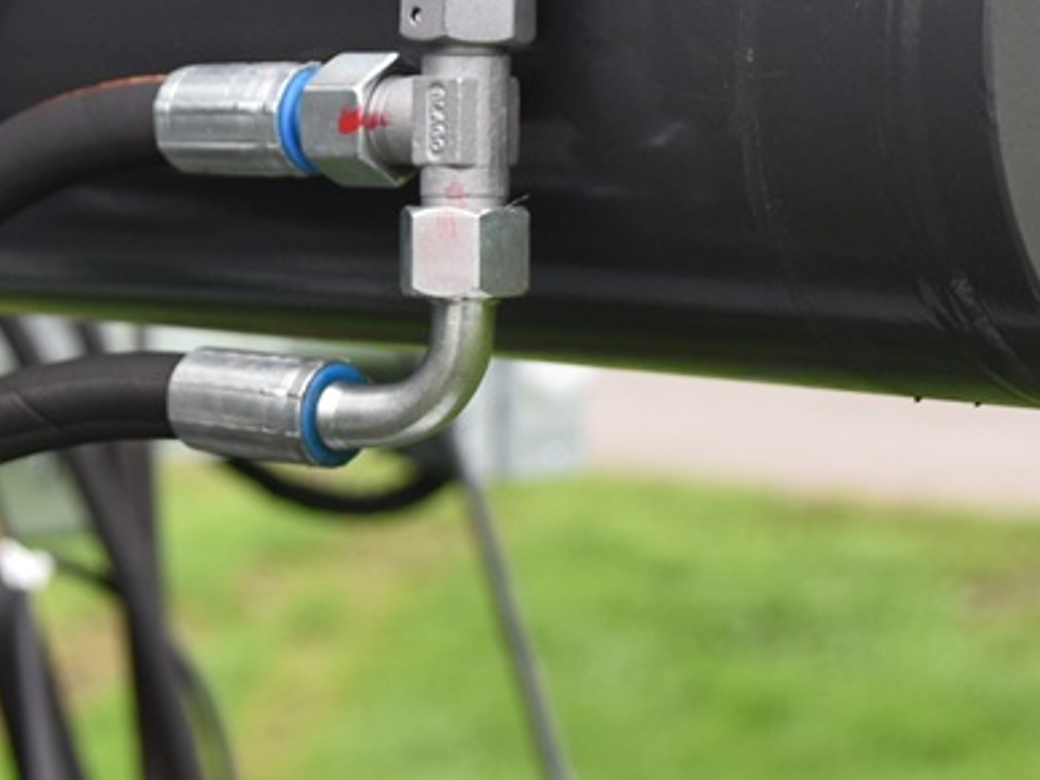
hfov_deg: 12.1
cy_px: 228
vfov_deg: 9.2
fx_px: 4863
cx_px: 126
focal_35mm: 162
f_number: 3.5
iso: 200
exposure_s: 1/640
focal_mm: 29
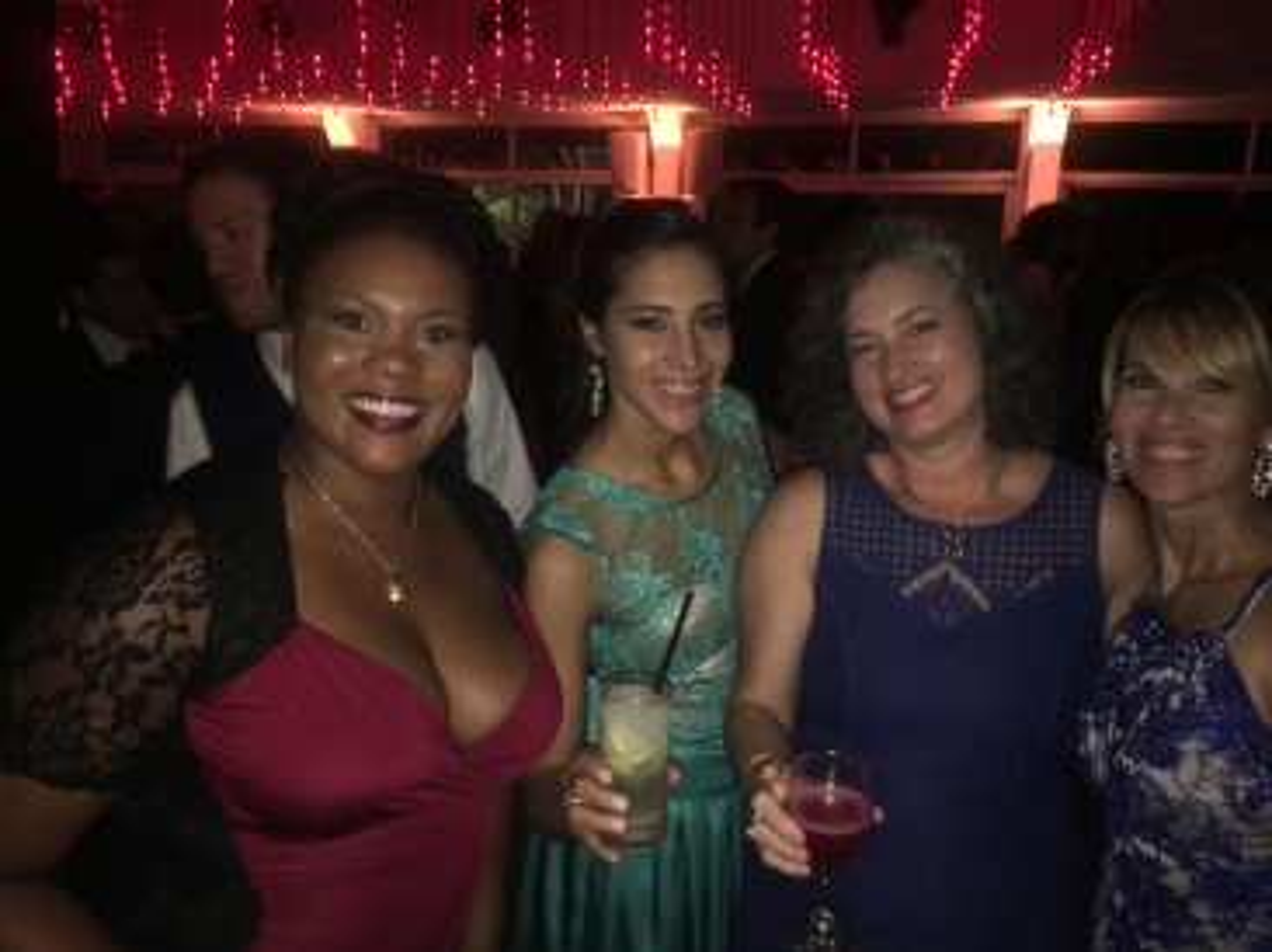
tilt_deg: -13.0
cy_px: 476
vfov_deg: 48.2
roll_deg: +0.0
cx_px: 636
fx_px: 1065
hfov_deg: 61.7
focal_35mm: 29
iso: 80
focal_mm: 4.15
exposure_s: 1/17
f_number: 2.2
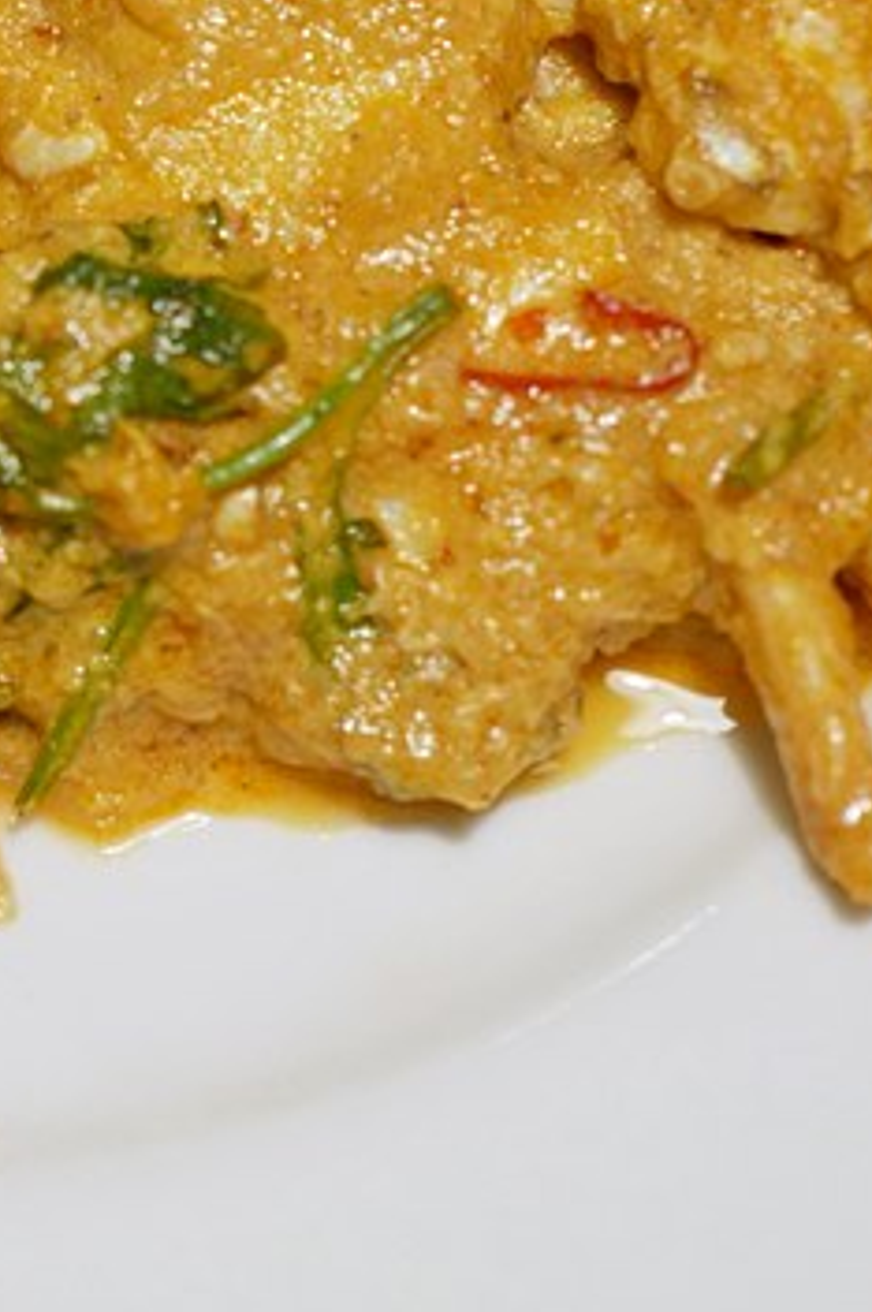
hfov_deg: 9.2
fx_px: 5388
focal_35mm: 148
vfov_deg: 13.7
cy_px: -20
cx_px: -71
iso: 200
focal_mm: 25
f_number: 1.8
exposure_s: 1/60
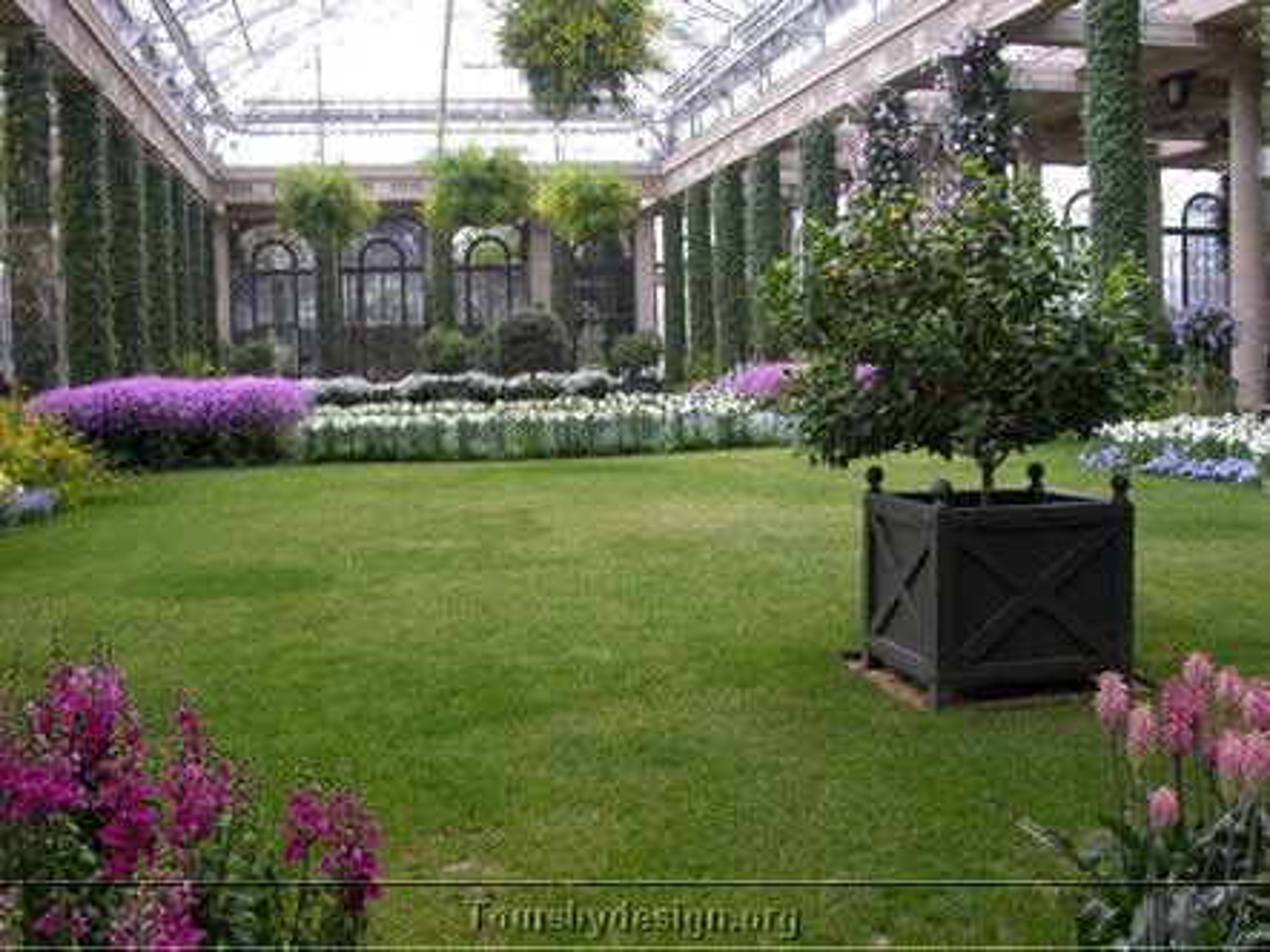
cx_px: 635
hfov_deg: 49.0
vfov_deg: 37.7
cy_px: 476
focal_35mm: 38
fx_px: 1394
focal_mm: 7.85
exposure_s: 1/81.2
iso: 100
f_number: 3.7
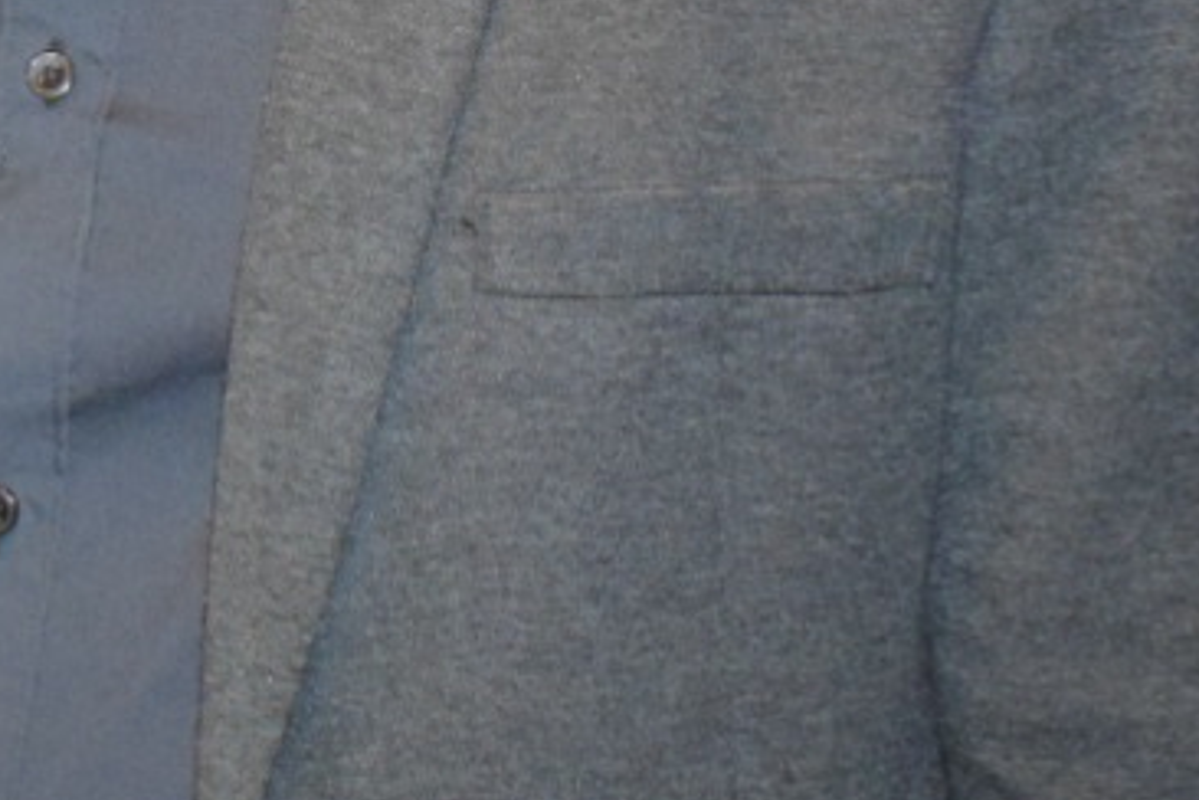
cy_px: -475
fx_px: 4862
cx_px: -524
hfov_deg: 13.4
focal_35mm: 146
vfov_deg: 9.1
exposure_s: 1/60
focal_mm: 22
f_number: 3.8
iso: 3200
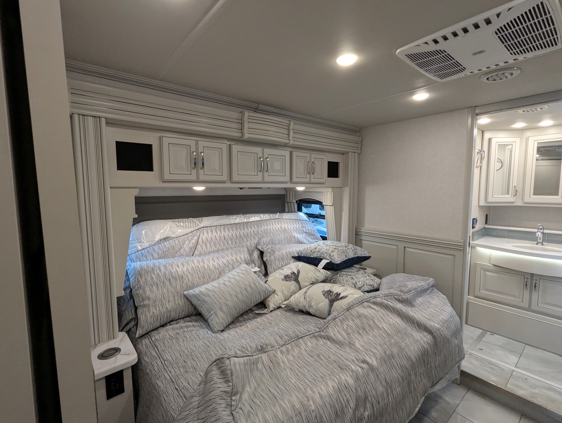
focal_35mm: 16
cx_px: 281
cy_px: 212
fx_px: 260
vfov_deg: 78.2
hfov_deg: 94.4
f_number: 2.2
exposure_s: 1/126
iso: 297
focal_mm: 2.35
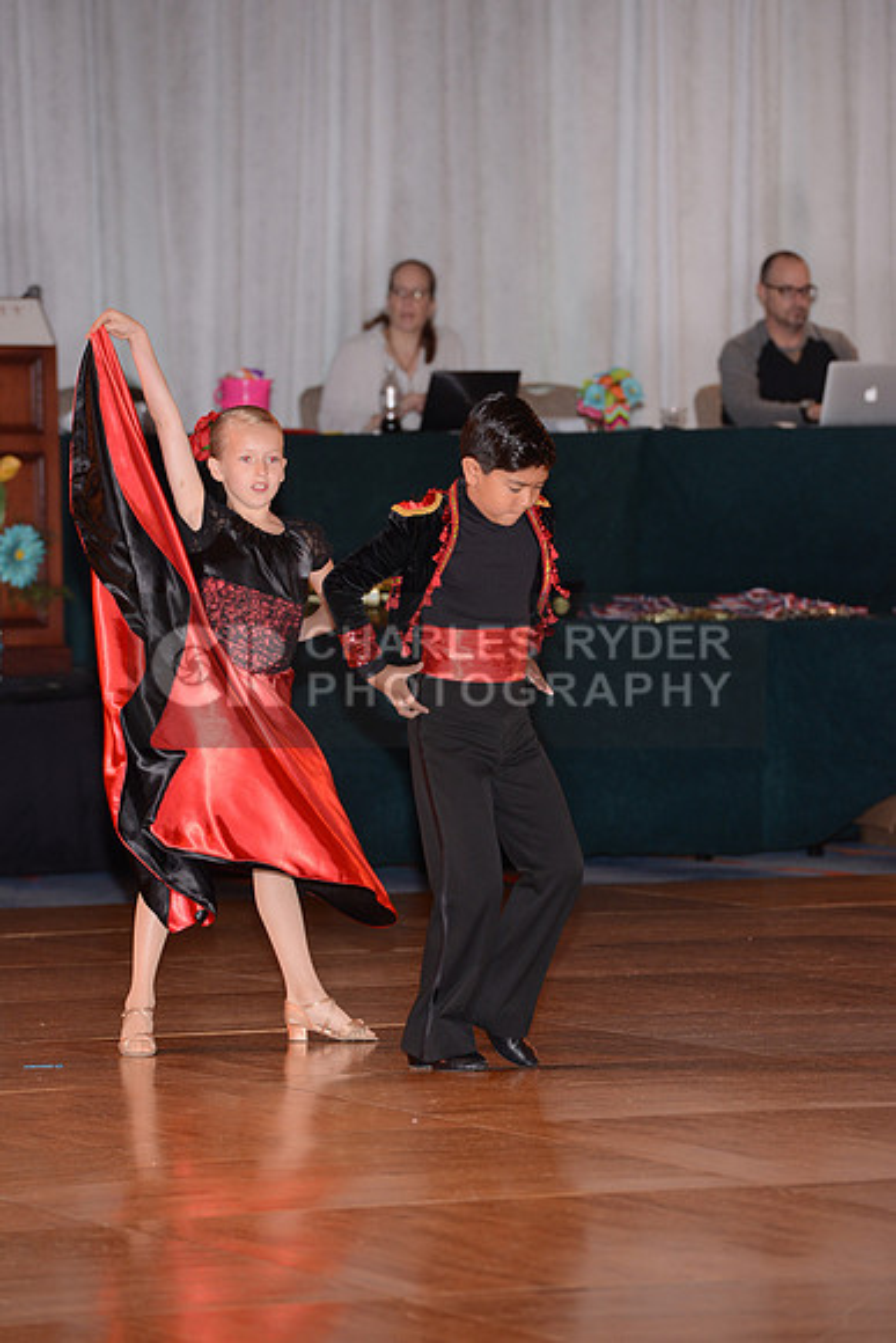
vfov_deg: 10.3
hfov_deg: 6.9
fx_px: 7462
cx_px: 448
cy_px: 672
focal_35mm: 200
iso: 1000
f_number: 5.6
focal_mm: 200
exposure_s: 1/250
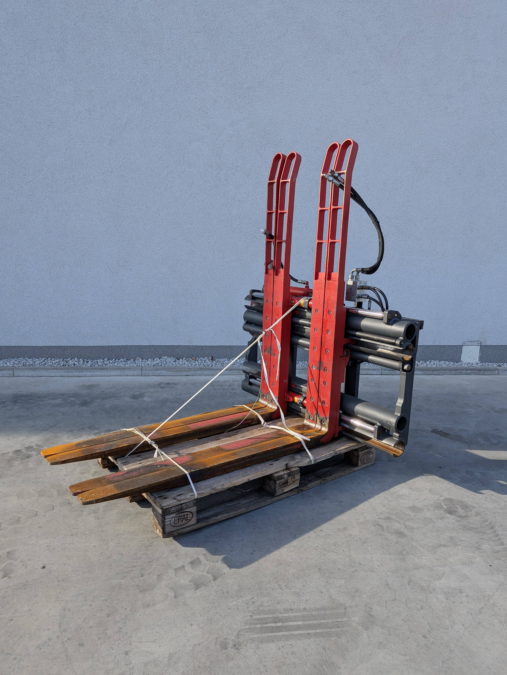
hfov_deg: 56.8
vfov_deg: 71.6
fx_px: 469
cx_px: 254
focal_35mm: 24
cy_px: 338
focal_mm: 4.53
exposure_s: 1/3802
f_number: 1.7
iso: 26
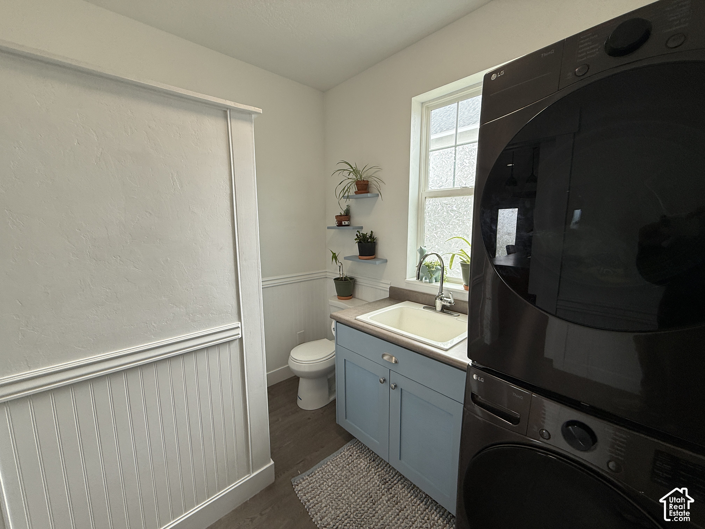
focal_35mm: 14
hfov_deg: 102.1
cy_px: 264
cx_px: 352
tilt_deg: -7.2
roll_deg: +0.3
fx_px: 285
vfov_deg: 85.7
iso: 64
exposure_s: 1/121
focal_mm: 2.22
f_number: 2.2
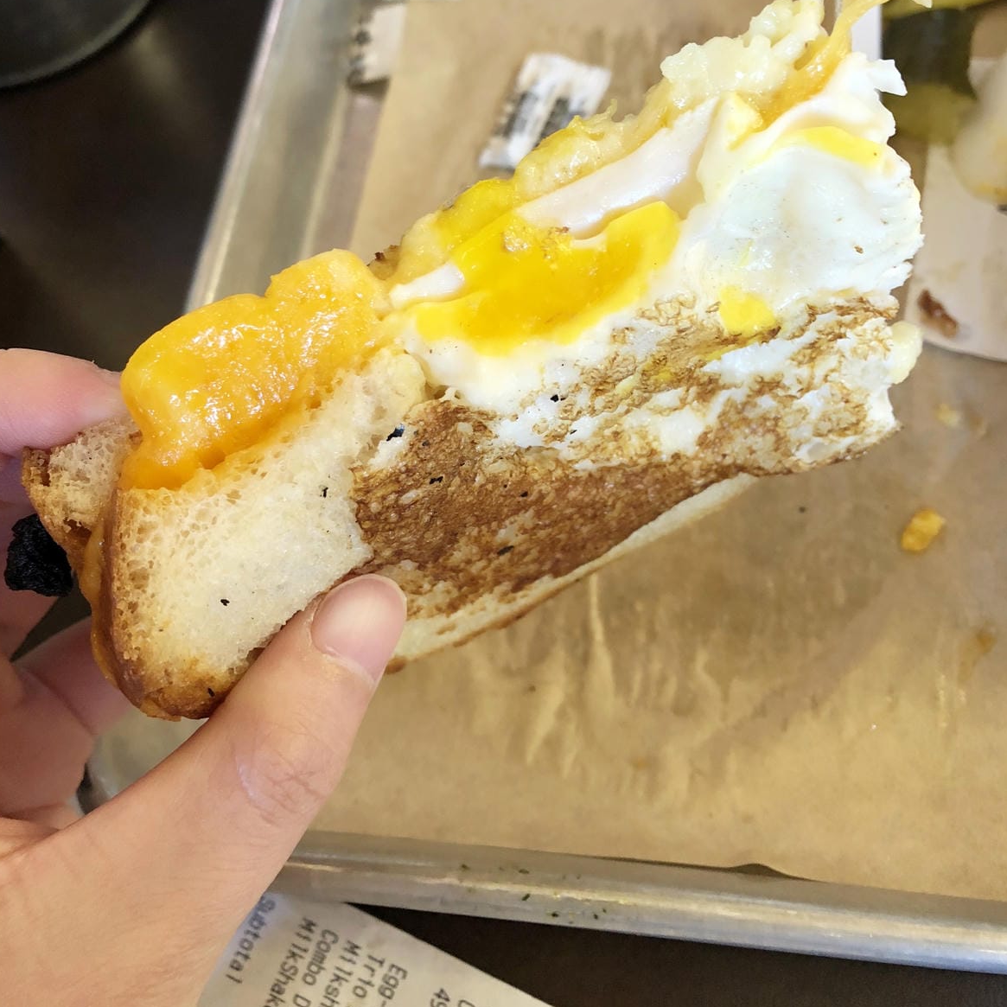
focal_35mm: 34
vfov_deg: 47.5
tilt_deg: -60.0
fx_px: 1119
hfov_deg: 48.5
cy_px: 321
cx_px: 507
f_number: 1.8
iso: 50
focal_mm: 3.99
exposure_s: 1/15
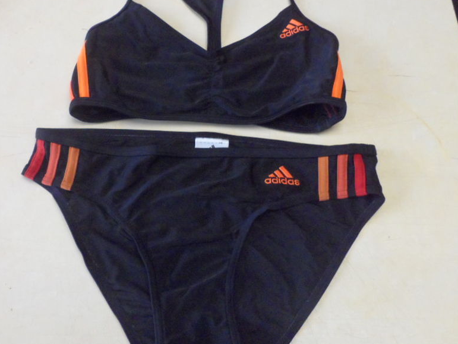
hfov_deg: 52.5
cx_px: 209
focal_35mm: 35
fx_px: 463
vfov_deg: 40.7
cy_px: 157
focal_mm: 4.9
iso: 320
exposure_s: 1/15
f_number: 3.5
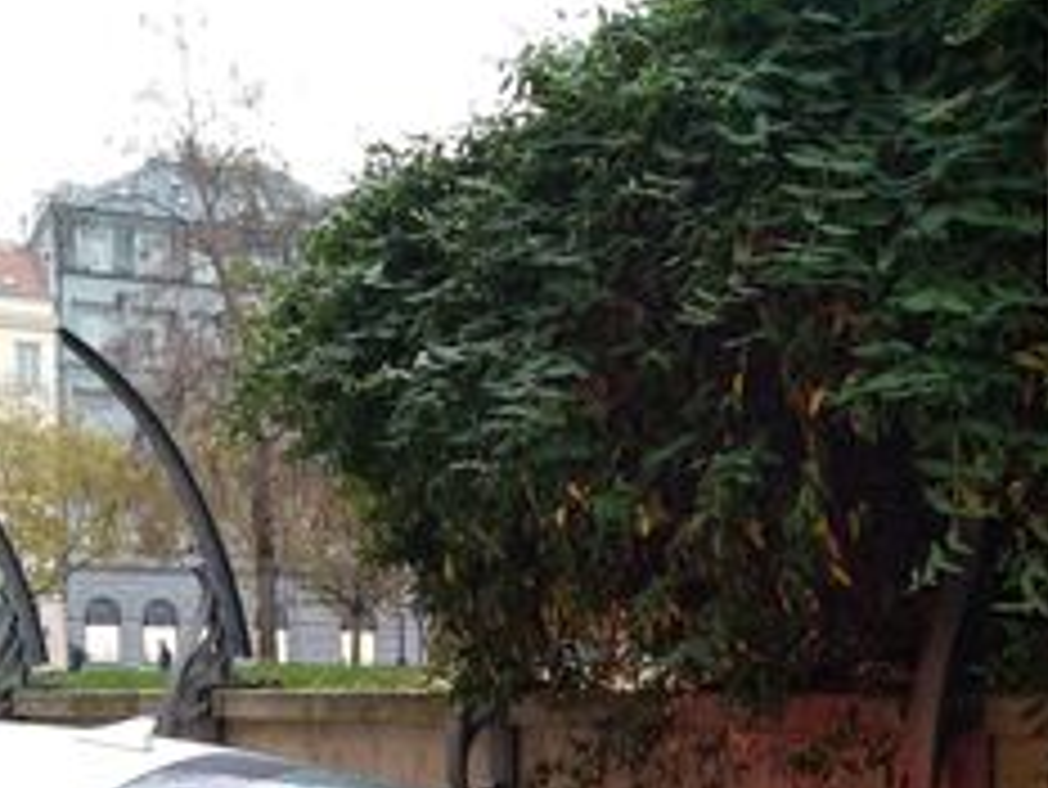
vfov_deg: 24.0
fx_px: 1757
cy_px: 820
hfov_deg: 33.0
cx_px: 661
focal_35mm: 58
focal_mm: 3.46
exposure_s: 1/33.3
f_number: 2.2
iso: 379
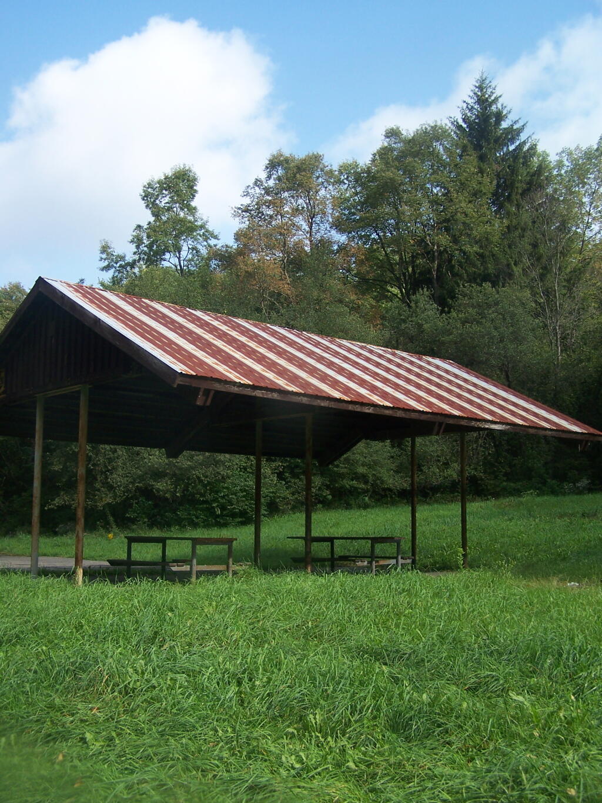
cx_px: 301
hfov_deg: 37.7
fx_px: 881
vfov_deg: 49.0
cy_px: 402
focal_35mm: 38
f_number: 2.8
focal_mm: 6.3
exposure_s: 1/800
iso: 80
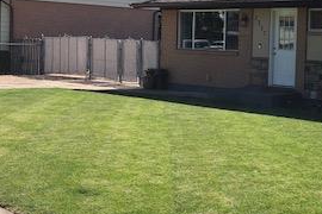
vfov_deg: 19.7
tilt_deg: -2.9
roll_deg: -2.3
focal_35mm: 69
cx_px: 302
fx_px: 617
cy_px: 78
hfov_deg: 27.9
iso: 20
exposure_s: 1/1919
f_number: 1.8
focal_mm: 3.99
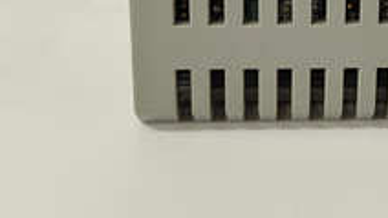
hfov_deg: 28.7
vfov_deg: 15.7
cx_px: 340
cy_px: -103
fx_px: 730
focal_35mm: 71
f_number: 1.9
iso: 1397
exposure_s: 1/50
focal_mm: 5.52
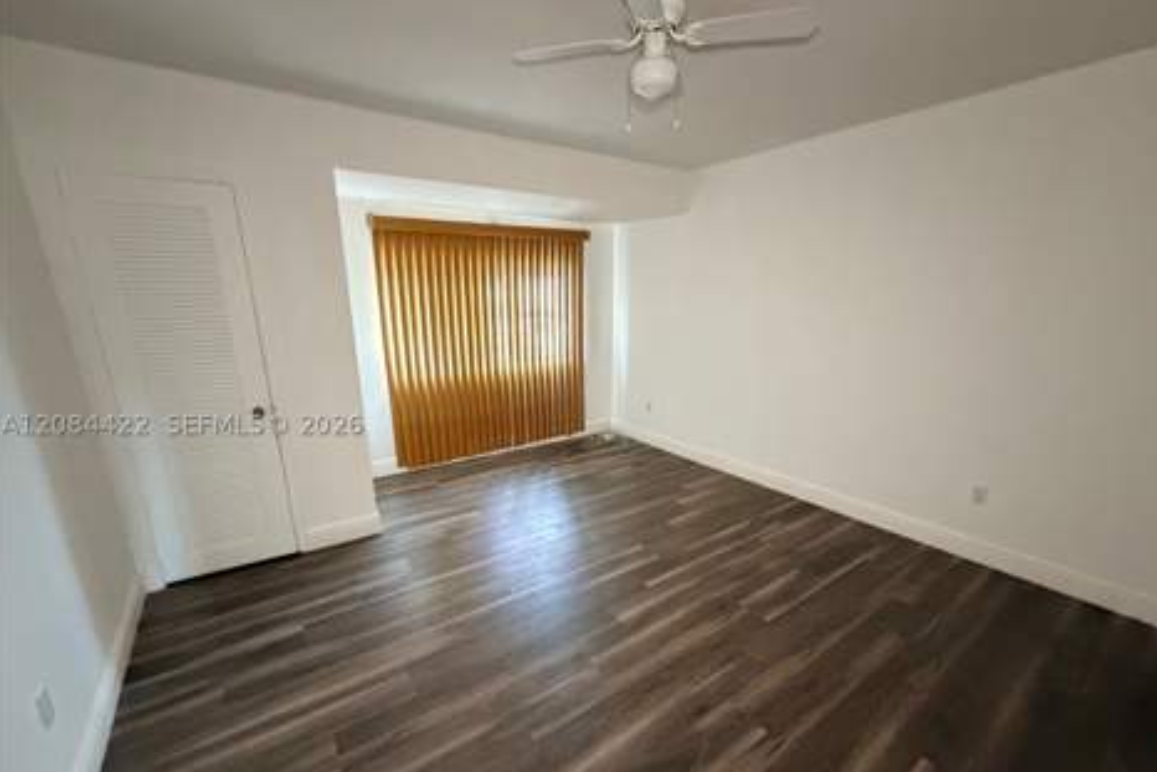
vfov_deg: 77.1
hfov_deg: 100.4
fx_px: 482
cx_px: 591
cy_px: 424
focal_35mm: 15
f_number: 2.2
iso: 1250
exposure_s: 1/60
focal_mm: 2.22
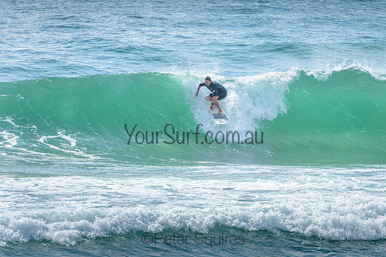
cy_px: 107
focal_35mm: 490
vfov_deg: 2.8
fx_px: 5259
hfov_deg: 4.2
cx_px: 237
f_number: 7.1
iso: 200
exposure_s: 1/1600
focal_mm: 400
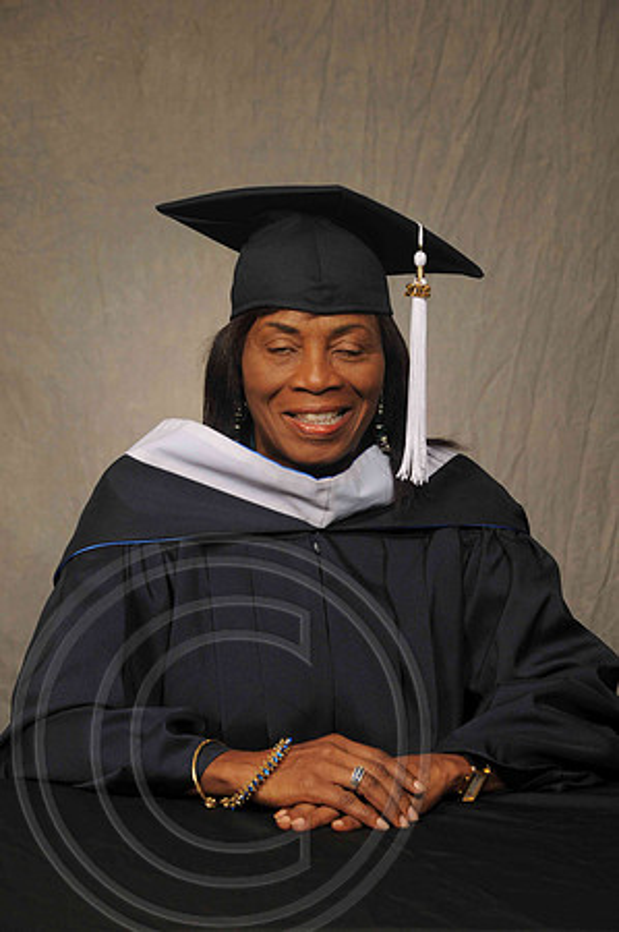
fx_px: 2714
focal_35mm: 105
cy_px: 466
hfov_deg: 13.0
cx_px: 310
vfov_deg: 19.5
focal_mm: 70
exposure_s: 1/125
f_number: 5.6
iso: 200
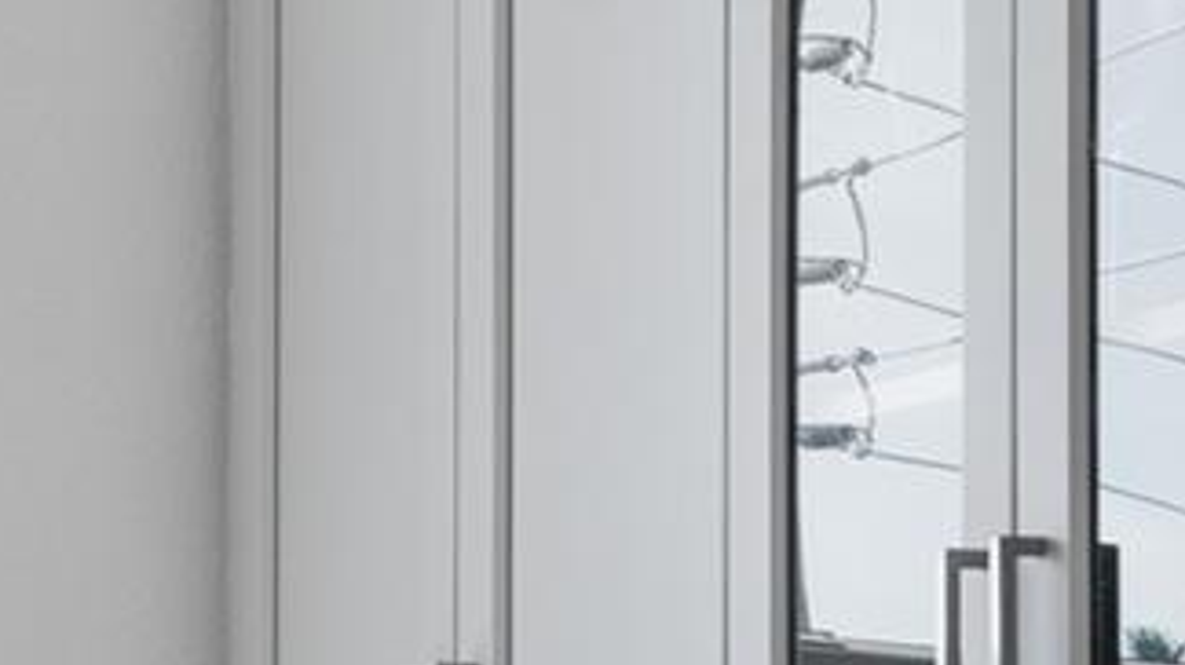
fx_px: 4869
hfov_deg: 13.9
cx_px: 501
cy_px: 1359
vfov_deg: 7.5
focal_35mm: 155
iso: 3200
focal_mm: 30
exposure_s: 1/125
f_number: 11
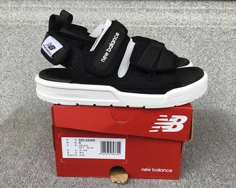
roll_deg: -0.4
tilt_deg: -19.0
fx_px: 230
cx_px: 123
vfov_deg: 44.5
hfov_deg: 54.2
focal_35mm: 33
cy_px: 92
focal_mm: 3.3
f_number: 2.4
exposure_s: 1/112
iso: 25
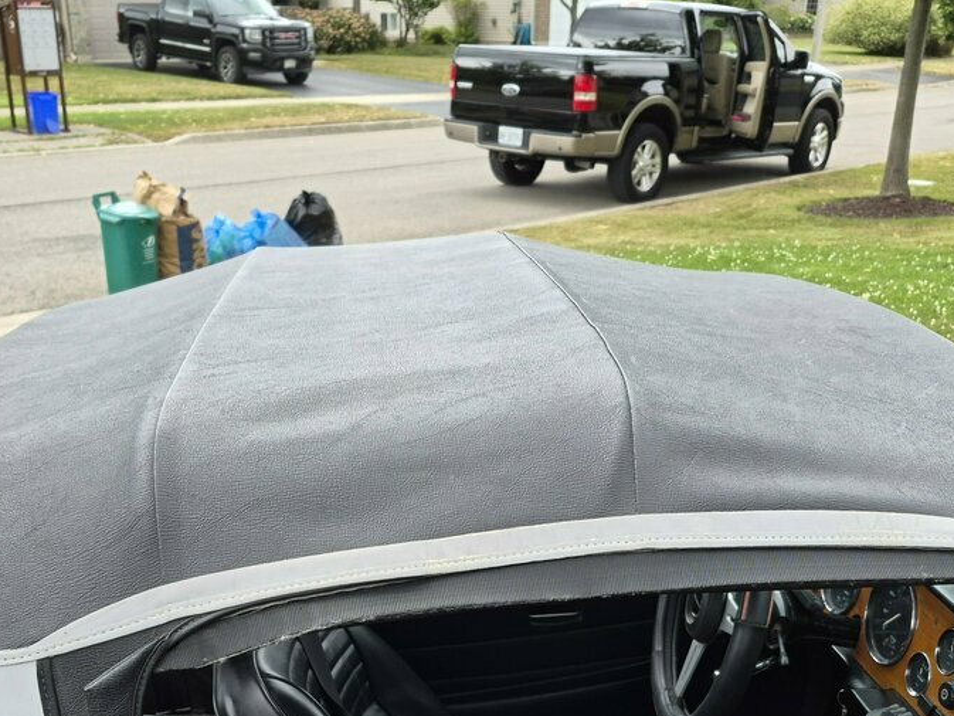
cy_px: 604
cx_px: 449
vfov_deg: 33.8
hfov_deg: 45.7
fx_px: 1130
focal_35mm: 41
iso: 80
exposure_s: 1/602
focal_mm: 5.4
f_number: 1.8
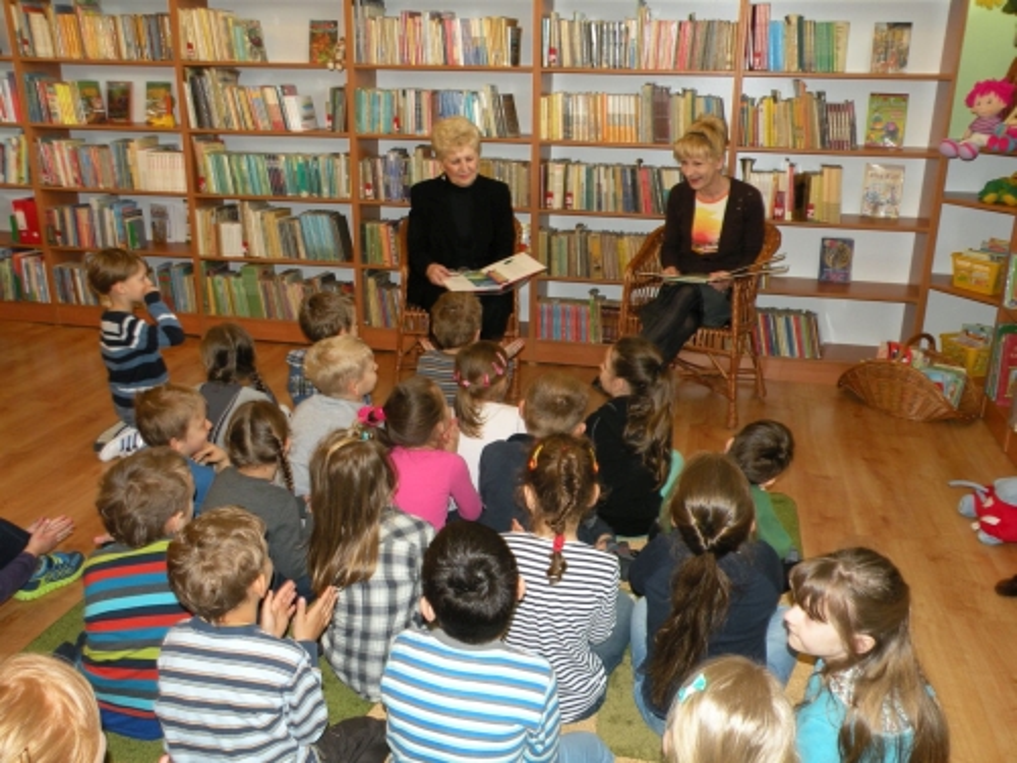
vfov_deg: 42.9
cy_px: 382
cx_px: 508
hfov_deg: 55.4
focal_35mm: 33
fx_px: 970
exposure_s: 1/30
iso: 110
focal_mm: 5.8
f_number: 3.2
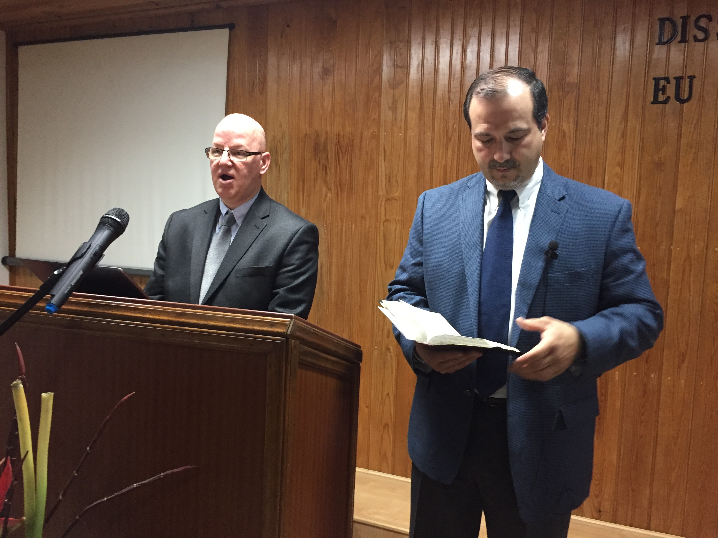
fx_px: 602
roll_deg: -0.9
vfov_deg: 48.2
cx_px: 359
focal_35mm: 29
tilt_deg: -5.3
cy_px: 269
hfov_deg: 61.7
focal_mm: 4.15
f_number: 2.2
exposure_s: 1/33
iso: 250
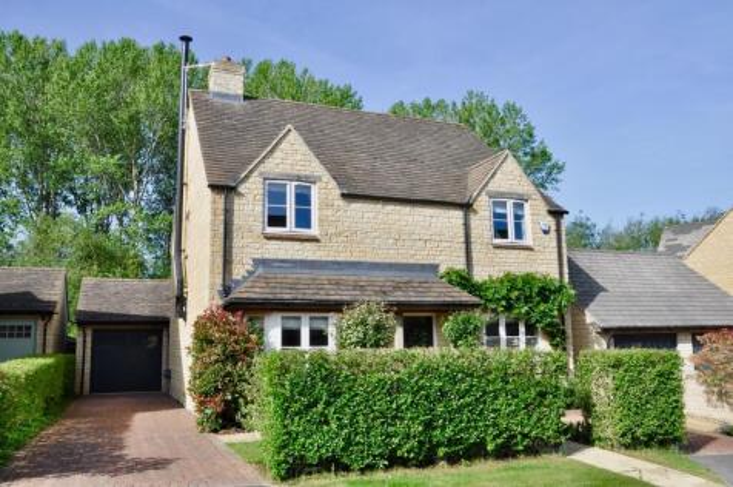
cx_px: 366
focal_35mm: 32
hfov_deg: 59.6
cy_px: 244
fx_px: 640
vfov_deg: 41.6
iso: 400
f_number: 13
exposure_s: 1/200
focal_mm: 21
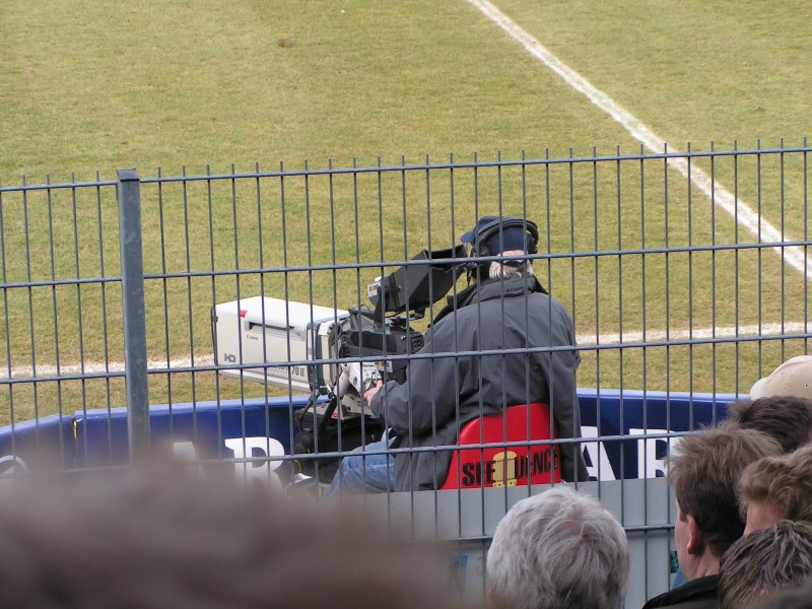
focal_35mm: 136
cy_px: 304
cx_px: 406
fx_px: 3190
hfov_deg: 14.5
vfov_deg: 10.9
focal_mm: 20.9
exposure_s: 1/200
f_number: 4.5
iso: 50
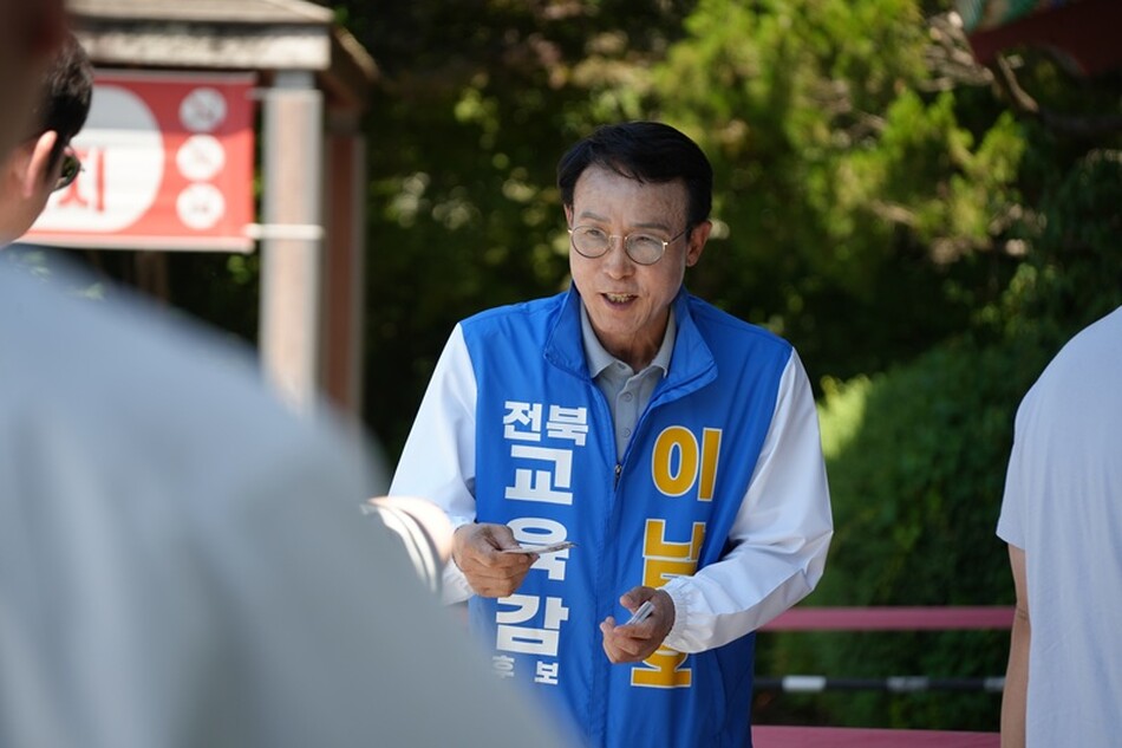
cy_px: 374
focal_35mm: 213
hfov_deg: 9.7
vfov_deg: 6.4
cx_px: 561
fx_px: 6637
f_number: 7.1
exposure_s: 1/250
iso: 250
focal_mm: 213
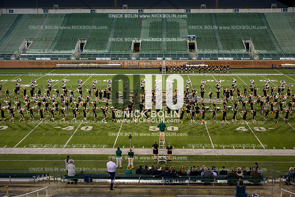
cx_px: 148
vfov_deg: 25.0
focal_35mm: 54
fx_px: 442
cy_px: 98
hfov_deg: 36.9
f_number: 4
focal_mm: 54
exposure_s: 1/1000
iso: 4000
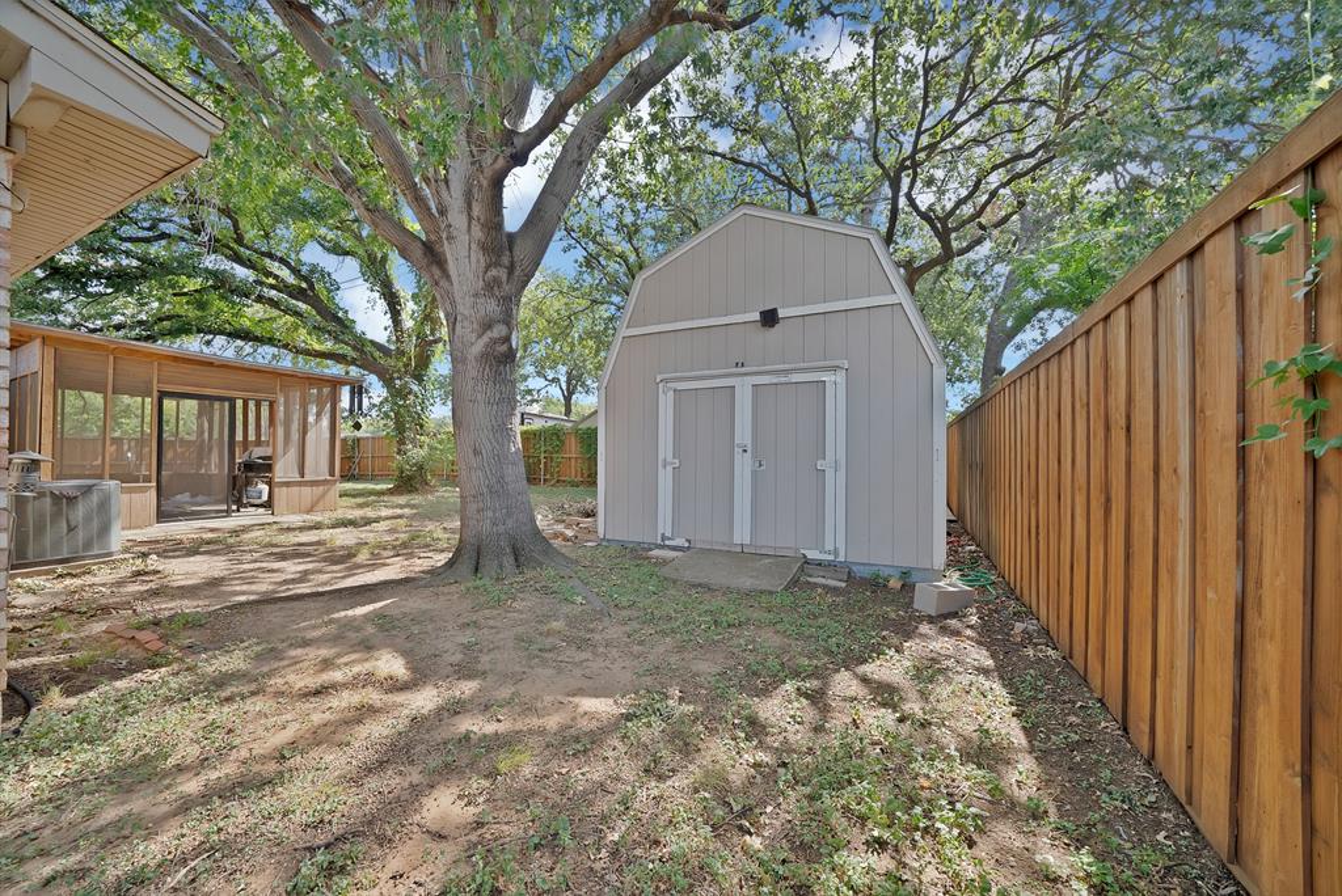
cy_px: 448
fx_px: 485
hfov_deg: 108.3
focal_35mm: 13
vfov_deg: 85.5
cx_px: 671
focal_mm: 13
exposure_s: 1/15
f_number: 9
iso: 640
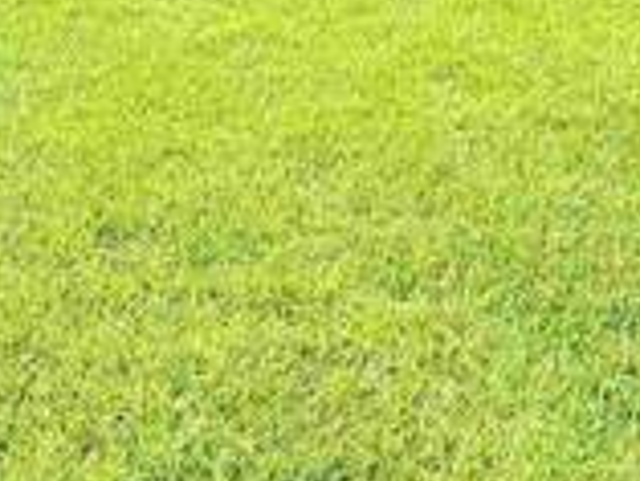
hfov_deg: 32.4
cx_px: 86
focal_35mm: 57
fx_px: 1055
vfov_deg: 18.2
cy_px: -457
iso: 32
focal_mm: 2.22
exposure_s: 1/1259
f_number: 2.2
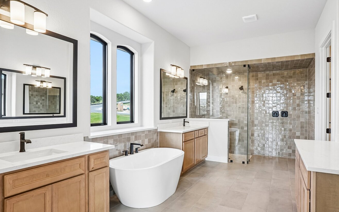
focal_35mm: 20
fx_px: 185
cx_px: 172
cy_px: 112
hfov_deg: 85.1
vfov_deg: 59.6
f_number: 9
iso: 400
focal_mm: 16
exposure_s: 1/50
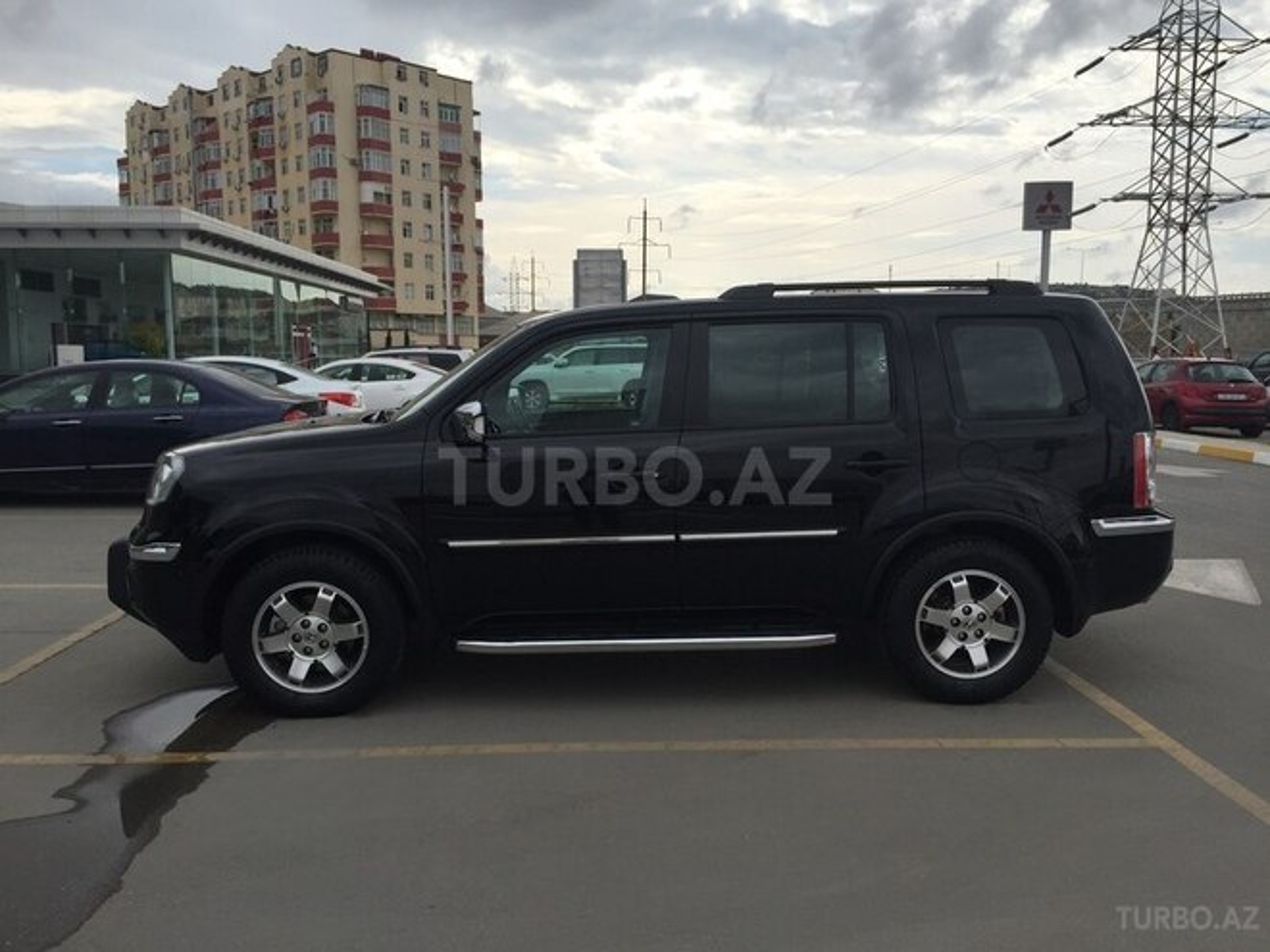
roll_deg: -0.8
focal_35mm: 29
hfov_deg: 61.7
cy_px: 476
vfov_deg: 48.2
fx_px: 1064
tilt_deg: -6.9
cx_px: 635
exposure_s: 1/2198
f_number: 2.2
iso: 32
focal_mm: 4.15
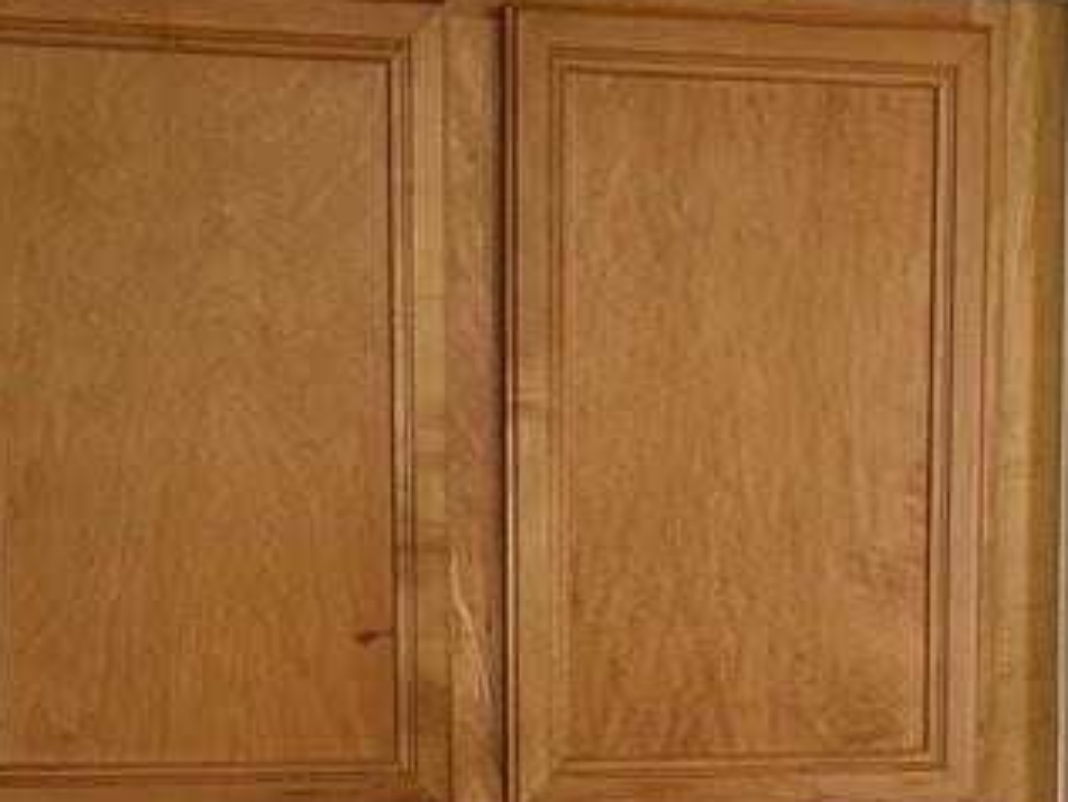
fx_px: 3735
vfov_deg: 11.7
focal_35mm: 121
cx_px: 310
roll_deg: +0.3
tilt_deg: -7.7
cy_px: 1247
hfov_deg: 16.2
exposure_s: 1/121
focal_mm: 6.86
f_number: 1.78
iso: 125
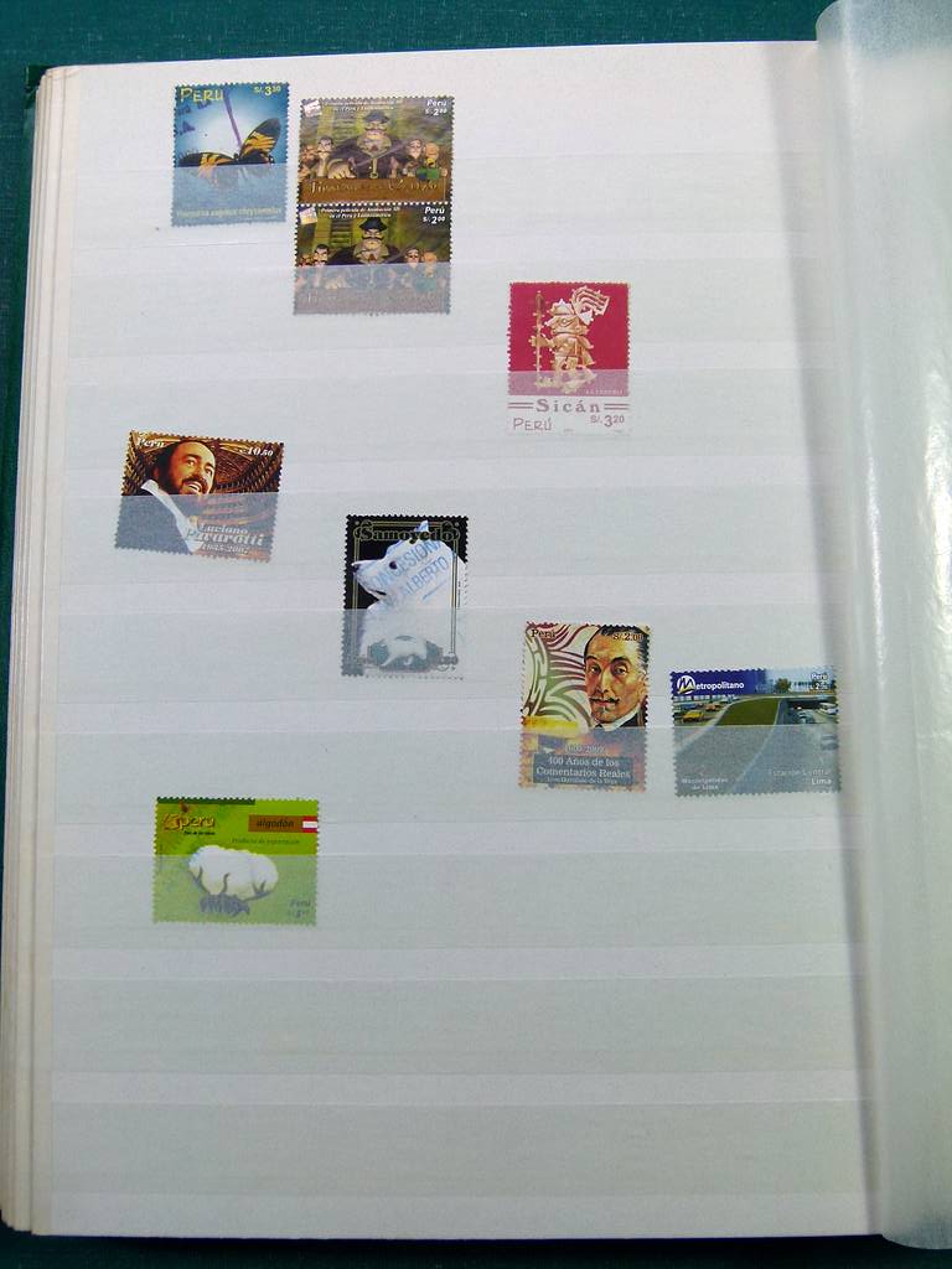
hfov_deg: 41.8
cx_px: 476
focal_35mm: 34
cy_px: 634
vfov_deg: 54.0
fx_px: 1247
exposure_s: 1/125
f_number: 4
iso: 100
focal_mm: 6.1
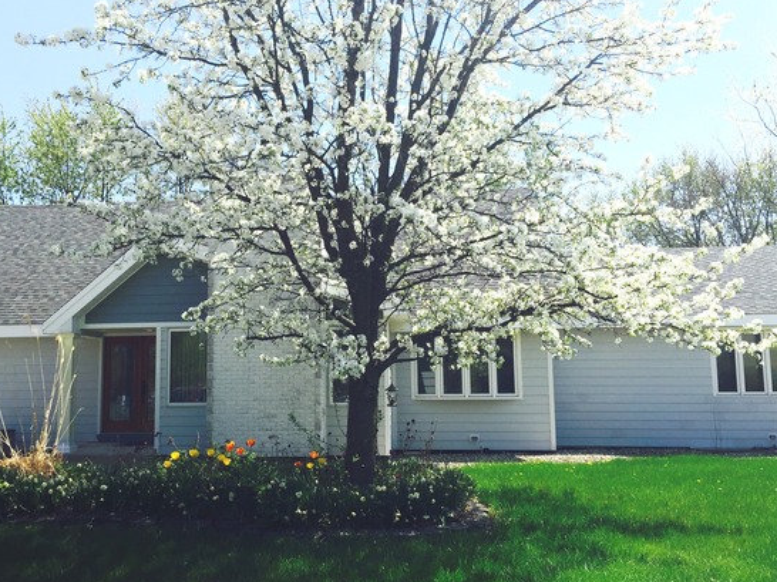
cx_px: 333
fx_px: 763
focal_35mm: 34
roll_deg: -0.7
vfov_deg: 41.7
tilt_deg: +4.8
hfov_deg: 53.8
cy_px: 314
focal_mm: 4.15
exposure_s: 1/1799
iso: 32
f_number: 2.2
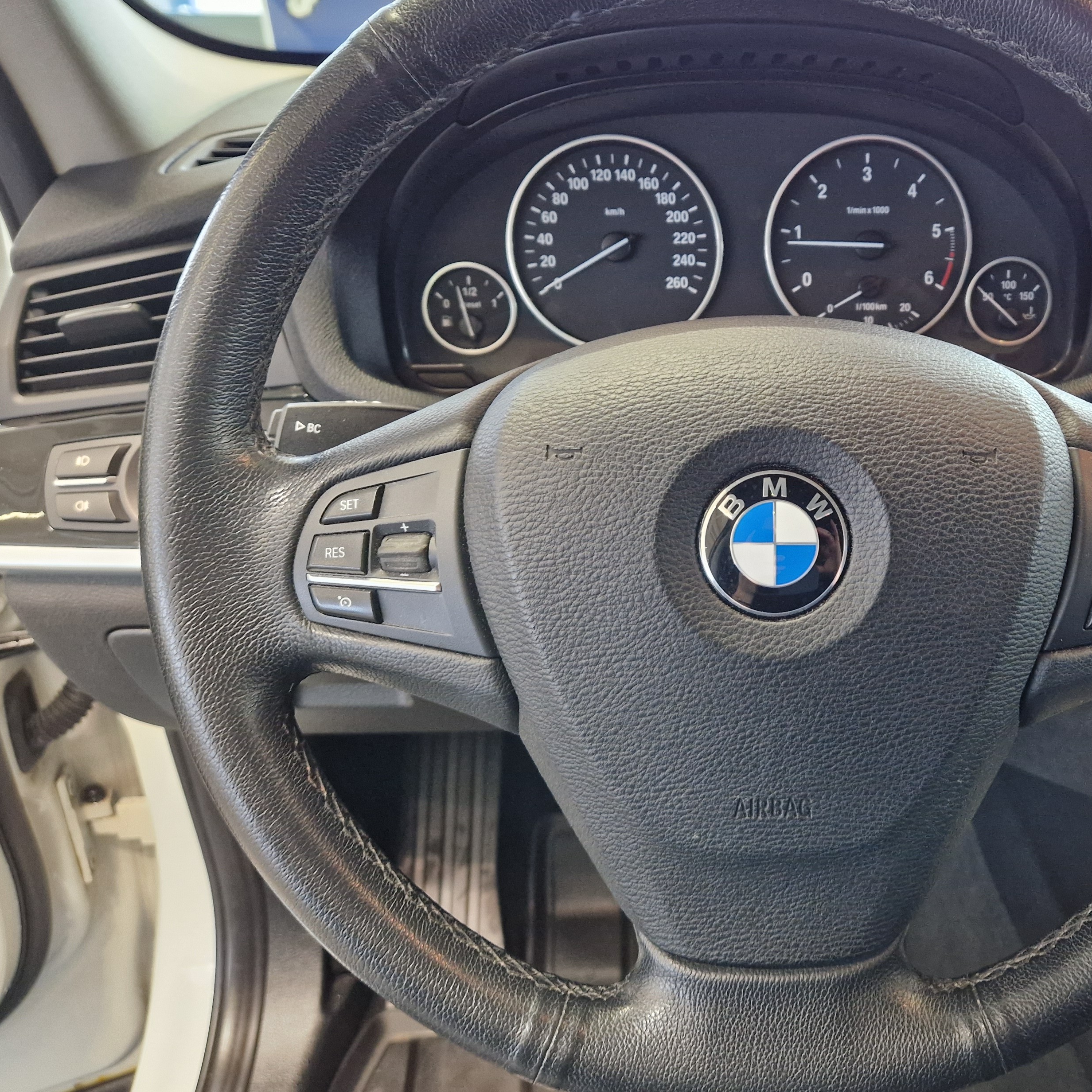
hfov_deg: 48.0
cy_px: 530
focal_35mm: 33
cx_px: 807
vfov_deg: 49.7
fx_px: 1178
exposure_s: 1/100
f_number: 1.8
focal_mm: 5.4
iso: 500
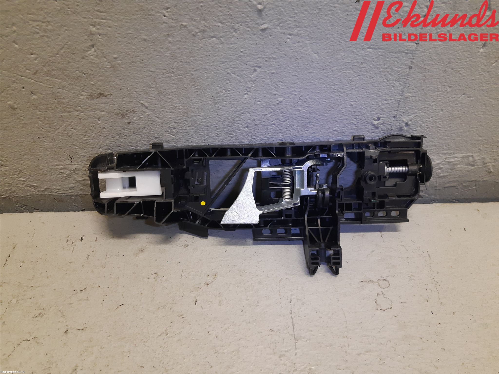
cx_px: 250
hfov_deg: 67.3
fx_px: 375
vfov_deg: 53.1
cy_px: 187
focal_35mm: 26
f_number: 1.7
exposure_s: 1/50
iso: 160
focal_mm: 3.93
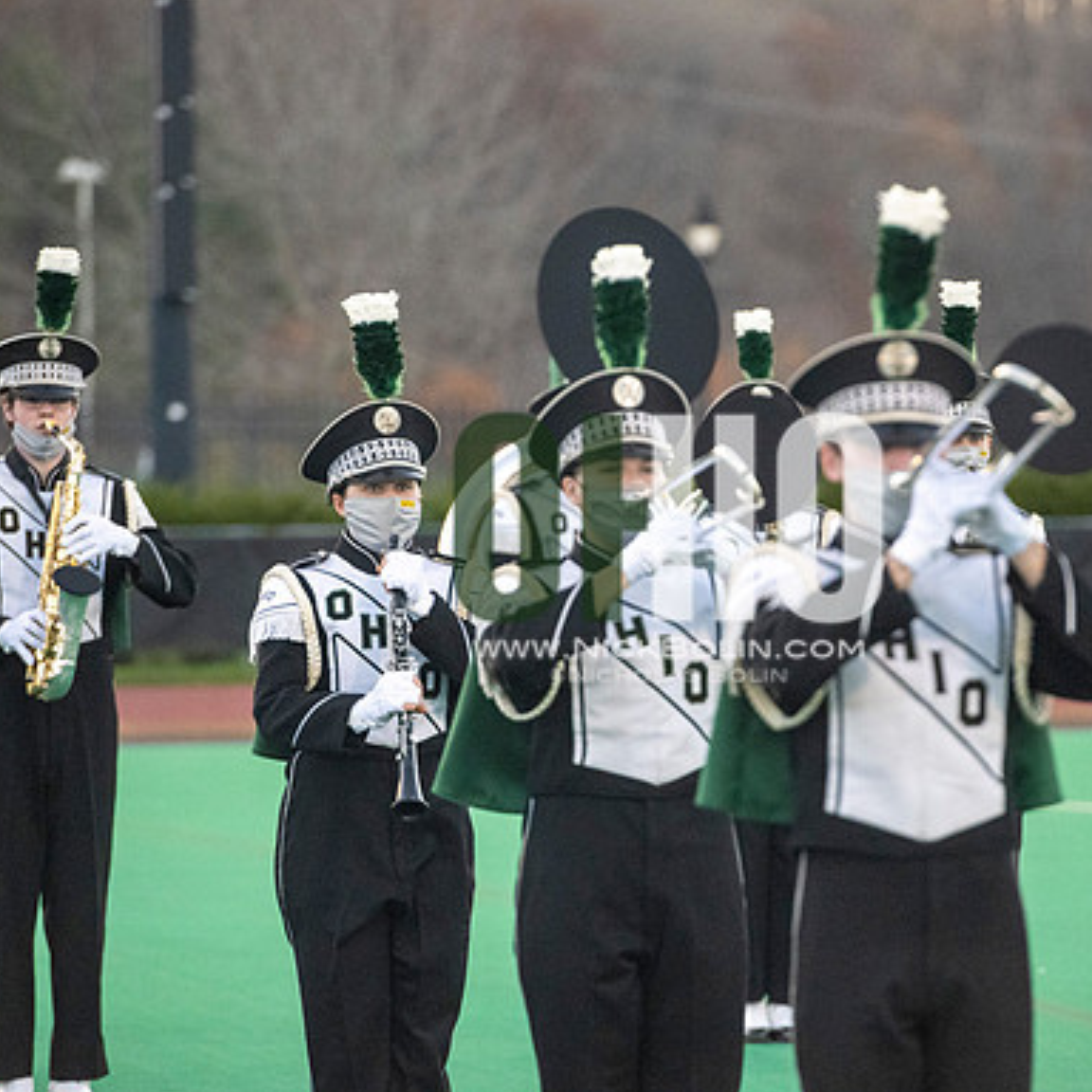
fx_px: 9172
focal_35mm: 257
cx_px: 668
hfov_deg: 6.8
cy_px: 547
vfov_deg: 6.8
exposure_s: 1/5000
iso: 5000
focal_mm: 200
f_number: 4.5
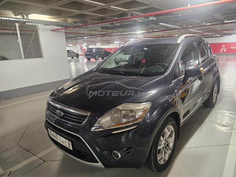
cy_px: 88
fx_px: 157
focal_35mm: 23
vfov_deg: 58.9
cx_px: 118
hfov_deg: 73.9
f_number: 1.7
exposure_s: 1/100
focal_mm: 6.3
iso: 1000
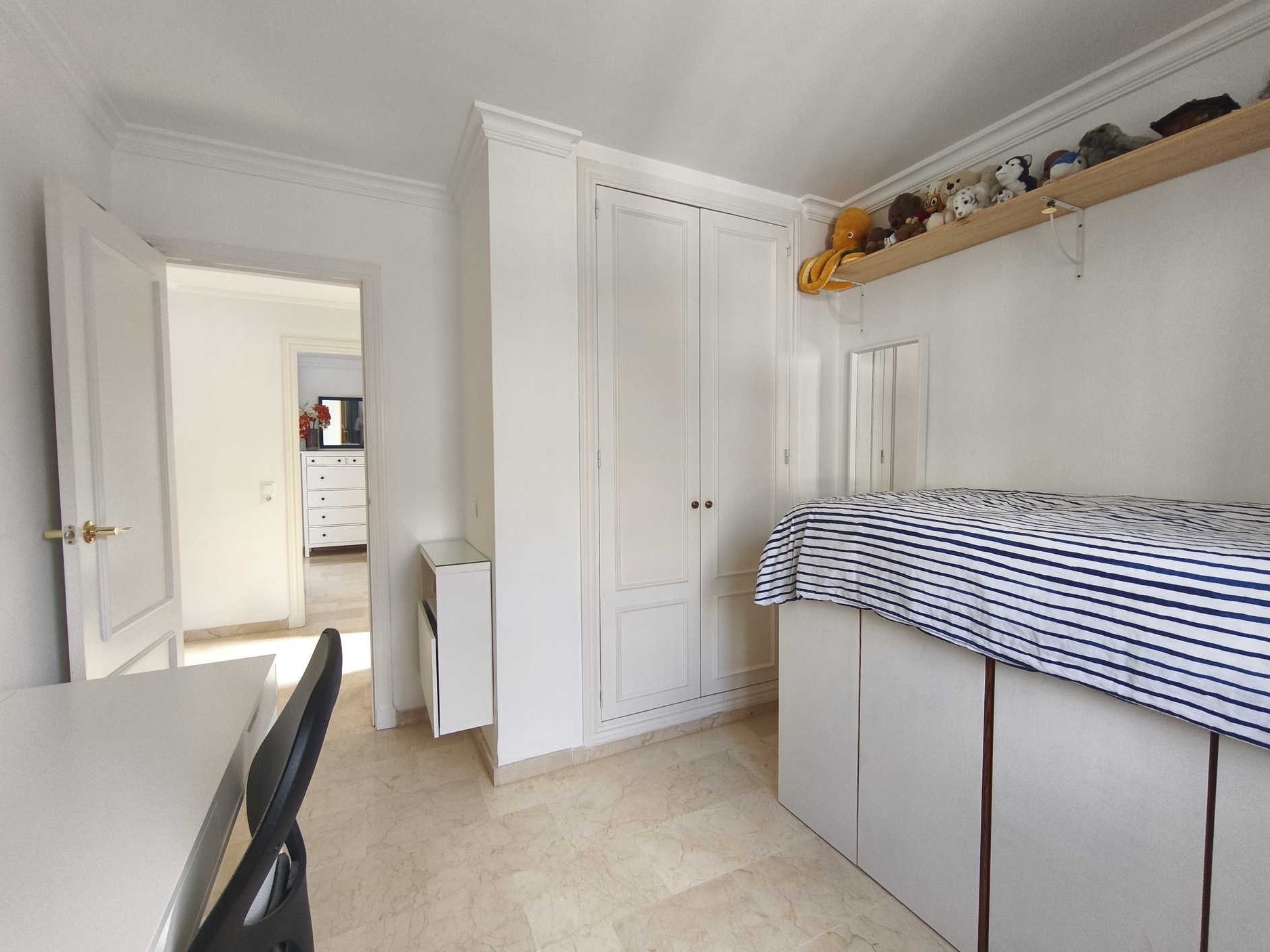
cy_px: 474
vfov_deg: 78.1
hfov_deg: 94.5
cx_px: 654
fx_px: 587
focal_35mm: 16
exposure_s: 1/33.3
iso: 160
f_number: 2.2
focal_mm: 1.91
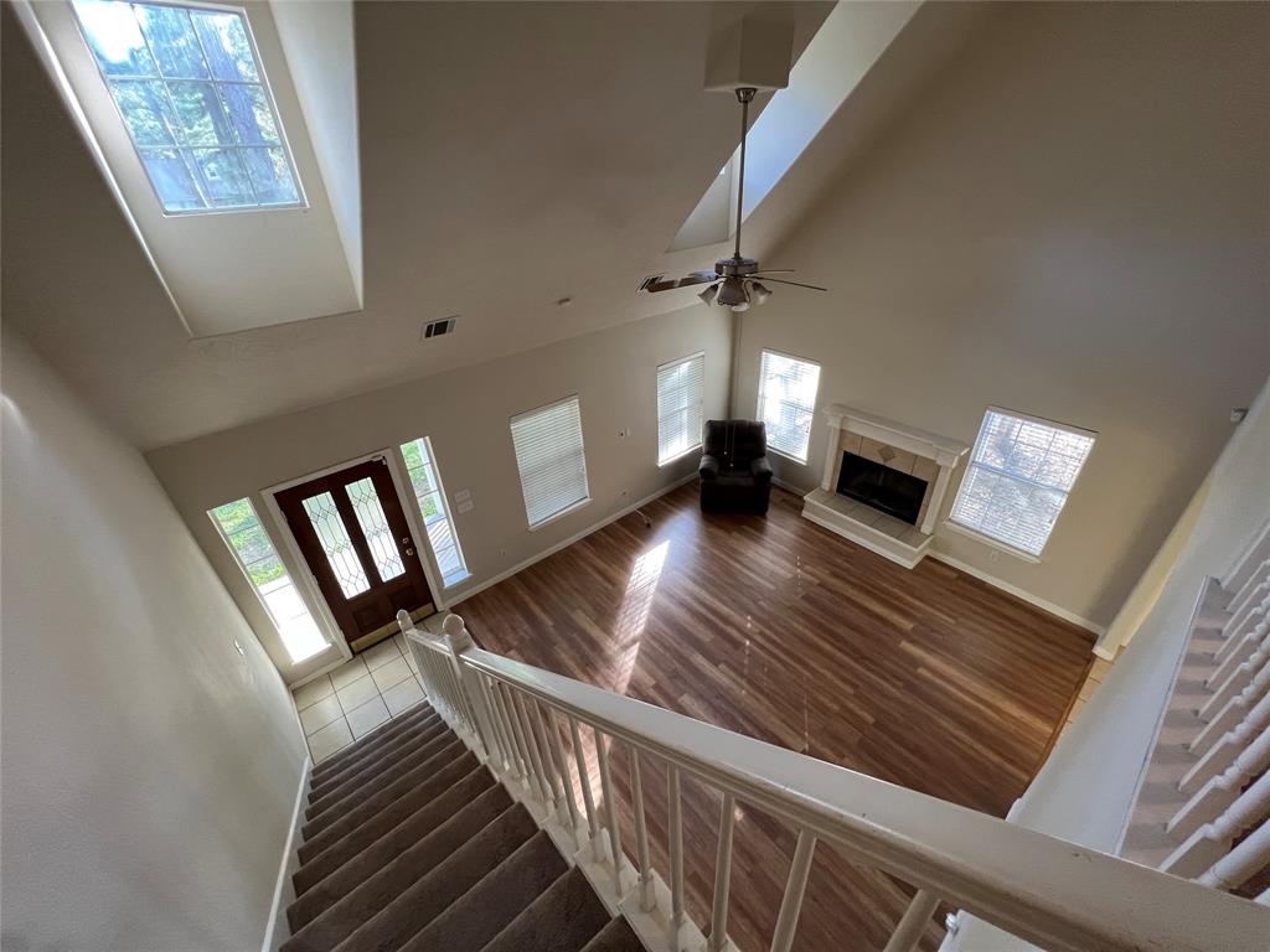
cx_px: 635
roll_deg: +3.7
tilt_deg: -30.5
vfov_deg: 89.9
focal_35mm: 13
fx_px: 477
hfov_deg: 106.2
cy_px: 476
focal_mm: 1.57
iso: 160
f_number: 1.8
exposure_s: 1/60
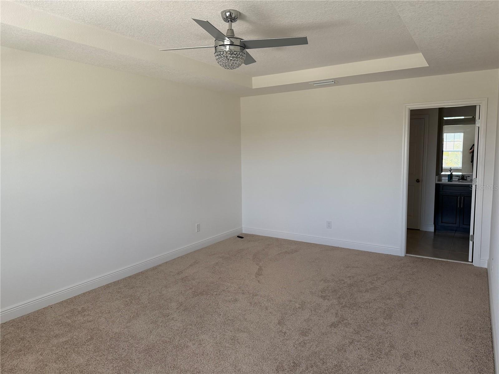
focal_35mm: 24
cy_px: 187
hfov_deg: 71.6
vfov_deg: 56.8
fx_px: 346
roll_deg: +1.2
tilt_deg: -5.7
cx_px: 250
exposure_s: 1/174
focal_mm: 6.76
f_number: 1.78
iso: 160
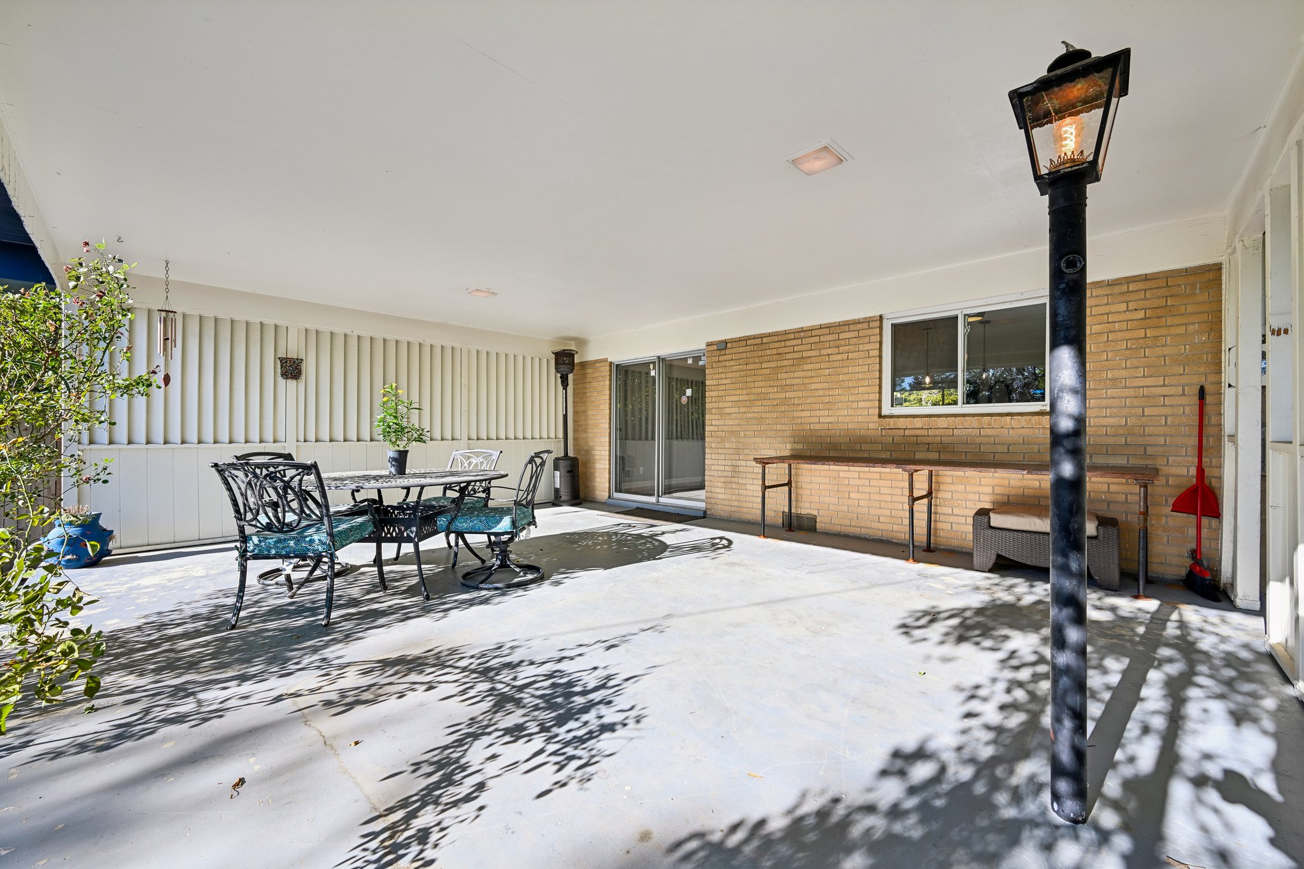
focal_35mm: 14
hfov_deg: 104.3
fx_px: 507
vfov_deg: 81.2
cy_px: 434
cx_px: 652
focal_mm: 14
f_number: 9
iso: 64
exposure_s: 1/30
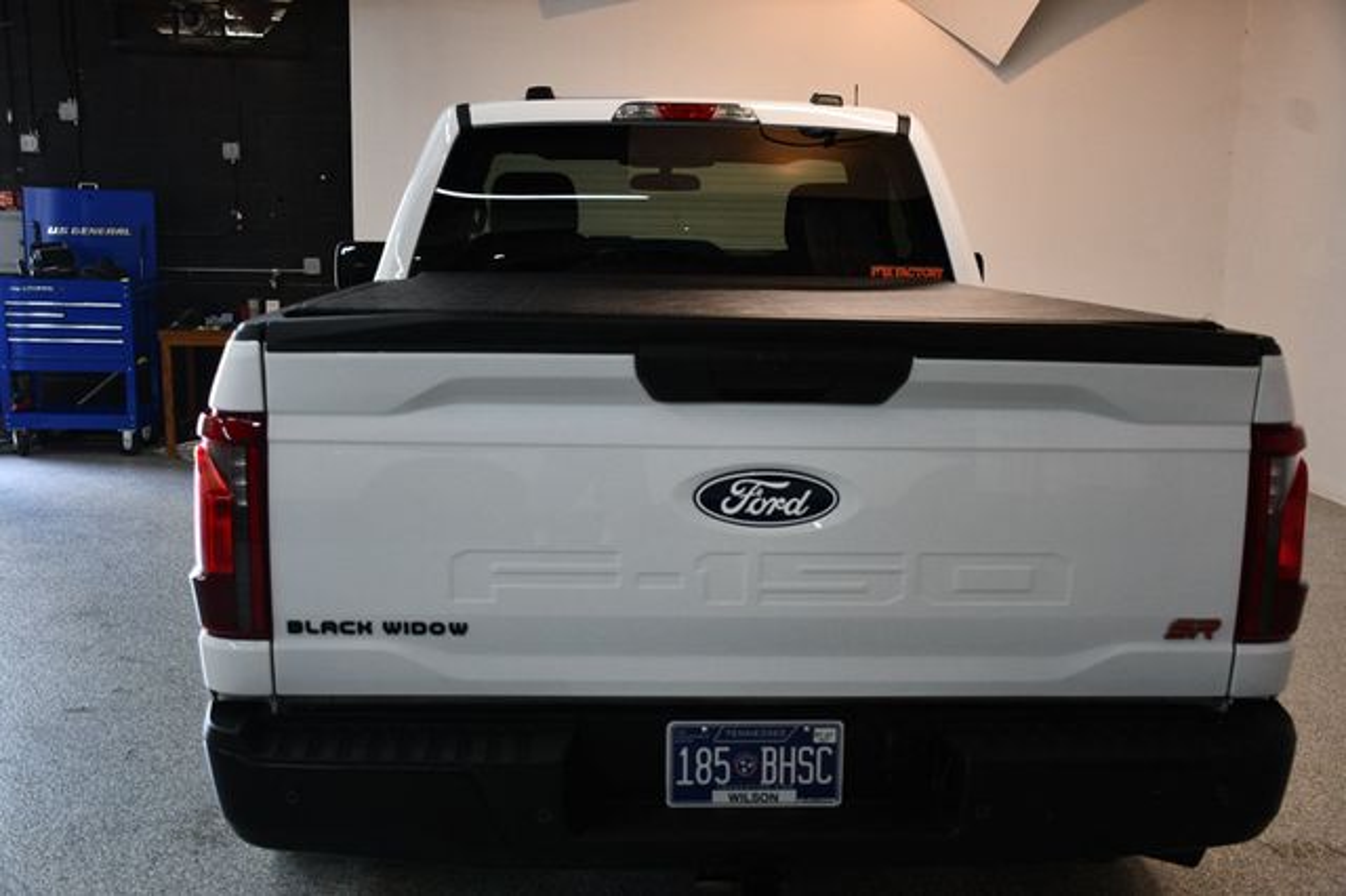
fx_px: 1495
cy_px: 448
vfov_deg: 33.4
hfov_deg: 48.5
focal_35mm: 40
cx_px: 673
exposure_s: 1/125
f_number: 4
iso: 900
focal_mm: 27
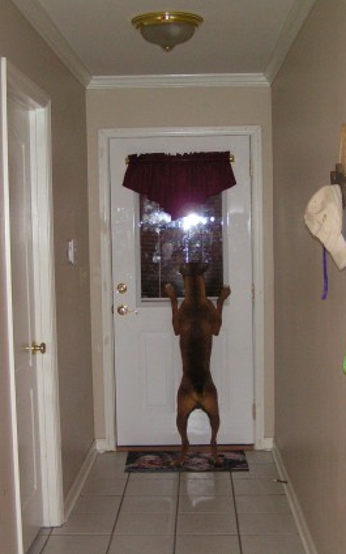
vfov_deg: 37.5
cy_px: 277
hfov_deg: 24.0
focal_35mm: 54
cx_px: 179
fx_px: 815
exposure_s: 1/40
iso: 200
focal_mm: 6.3
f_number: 2.8
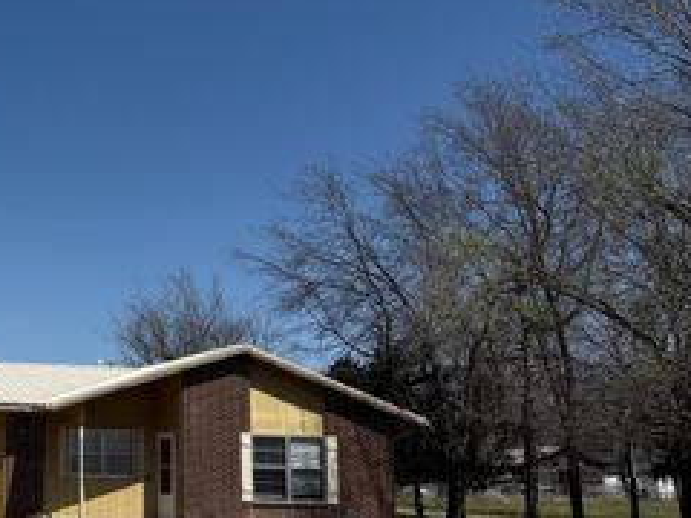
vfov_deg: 28.9
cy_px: 344
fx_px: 998
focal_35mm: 50
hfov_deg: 34.5
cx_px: -12
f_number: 1.78
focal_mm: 6.76
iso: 80
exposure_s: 1/8130
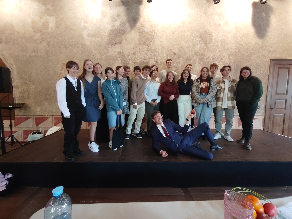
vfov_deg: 78.1
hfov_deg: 94.5
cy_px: 110
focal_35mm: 16
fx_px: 135
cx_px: 146
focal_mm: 1.68
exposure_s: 1/20
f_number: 2.2
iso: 540
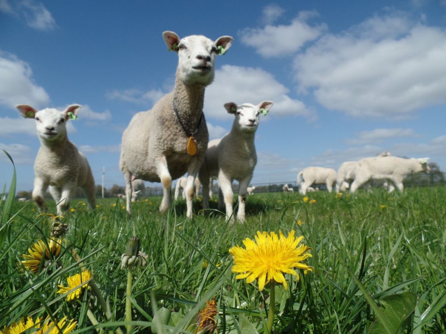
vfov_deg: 58.9
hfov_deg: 73.9
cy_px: 167
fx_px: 296
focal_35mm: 23
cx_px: 223
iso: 80
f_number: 3.5
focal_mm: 4.1
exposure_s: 1/1500
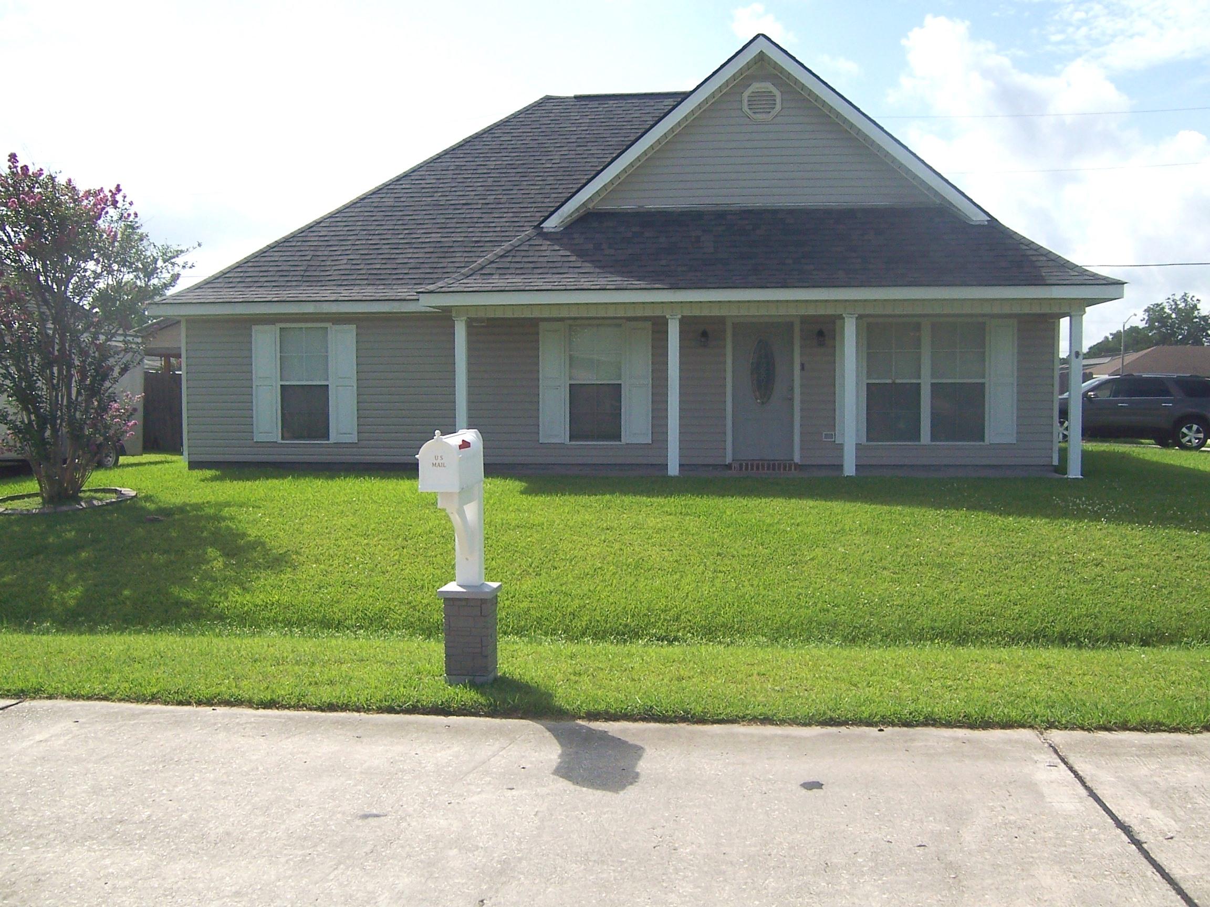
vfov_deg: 42.9
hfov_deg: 55.4
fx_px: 1154
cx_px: 605
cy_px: 454
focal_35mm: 33
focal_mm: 5.5
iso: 80
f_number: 4
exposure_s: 1/750
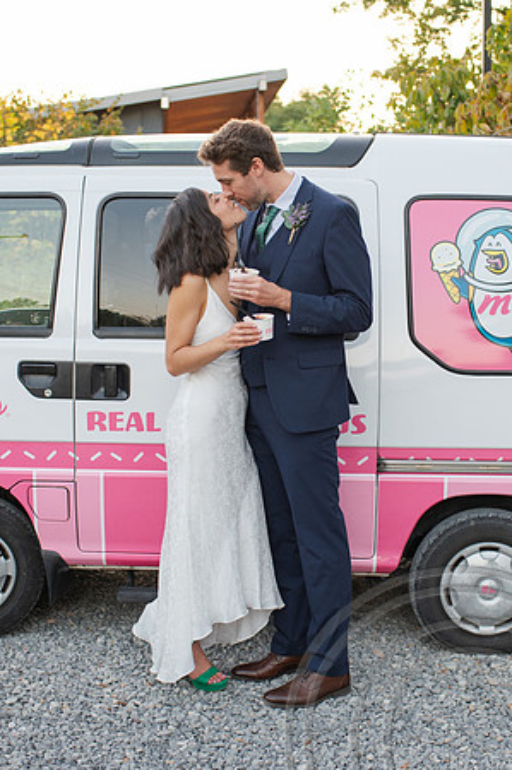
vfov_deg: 34.9
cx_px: 299
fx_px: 1227
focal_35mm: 57
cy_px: 418
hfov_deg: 23.5
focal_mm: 35
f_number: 3.2
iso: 1000
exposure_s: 1/320
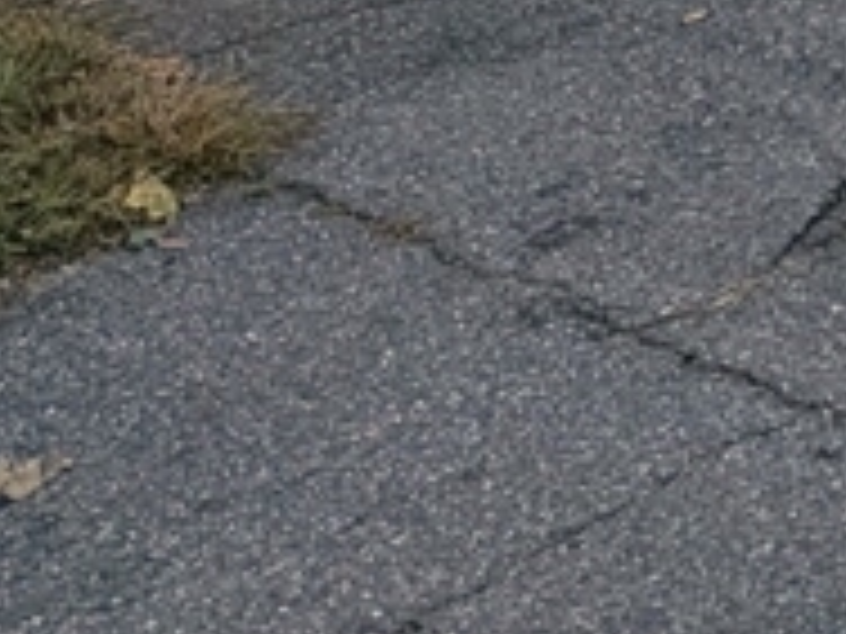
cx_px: 1863
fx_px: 3202
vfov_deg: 9.6
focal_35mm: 131
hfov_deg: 12.6
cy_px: -1030
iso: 29
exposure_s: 1/509
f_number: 1.7
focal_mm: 4.53
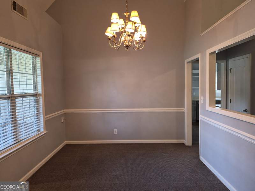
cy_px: 96
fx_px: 169
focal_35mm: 23
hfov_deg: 73.9
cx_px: 128
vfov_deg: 58.9
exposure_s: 1/120
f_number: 1.8
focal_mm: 5.4
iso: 200
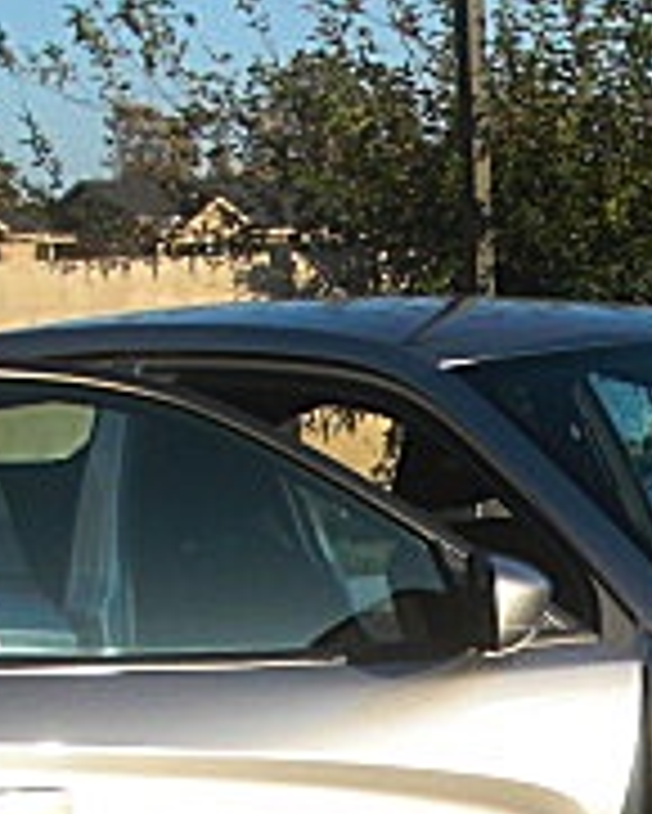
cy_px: 850
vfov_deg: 15.2
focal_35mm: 124
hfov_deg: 12.2
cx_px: 719
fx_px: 2988
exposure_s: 1/800
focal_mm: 6.3
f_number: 2.8
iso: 50
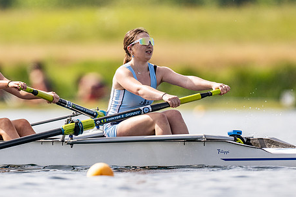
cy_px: 91
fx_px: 9422
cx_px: 119
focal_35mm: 1146
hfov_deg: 1.8
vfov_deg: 1.2
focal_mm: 600
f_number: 4
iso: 180
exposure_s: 1/2500
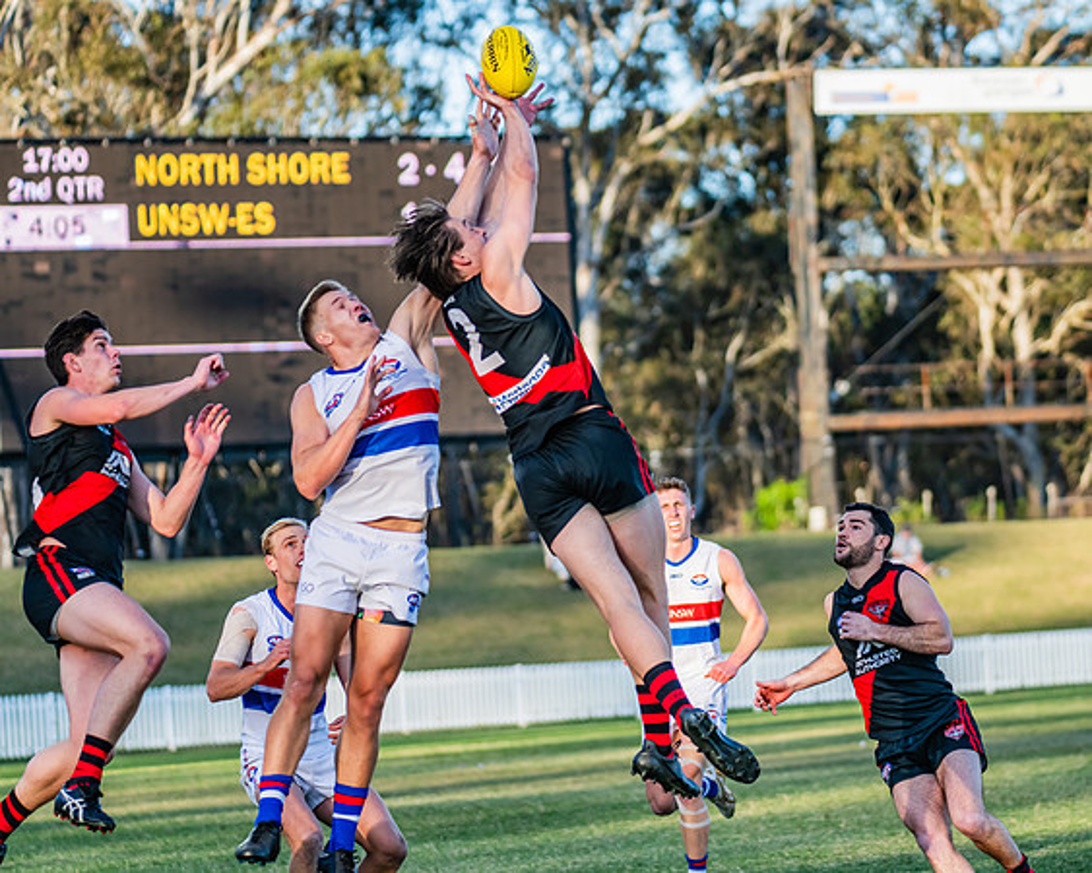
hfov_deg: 10.0
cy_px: 438
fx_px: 6230
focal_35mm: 193
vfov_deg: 8.0
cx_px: 604
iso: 800
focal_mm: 170
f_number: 4
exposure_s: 1/1600
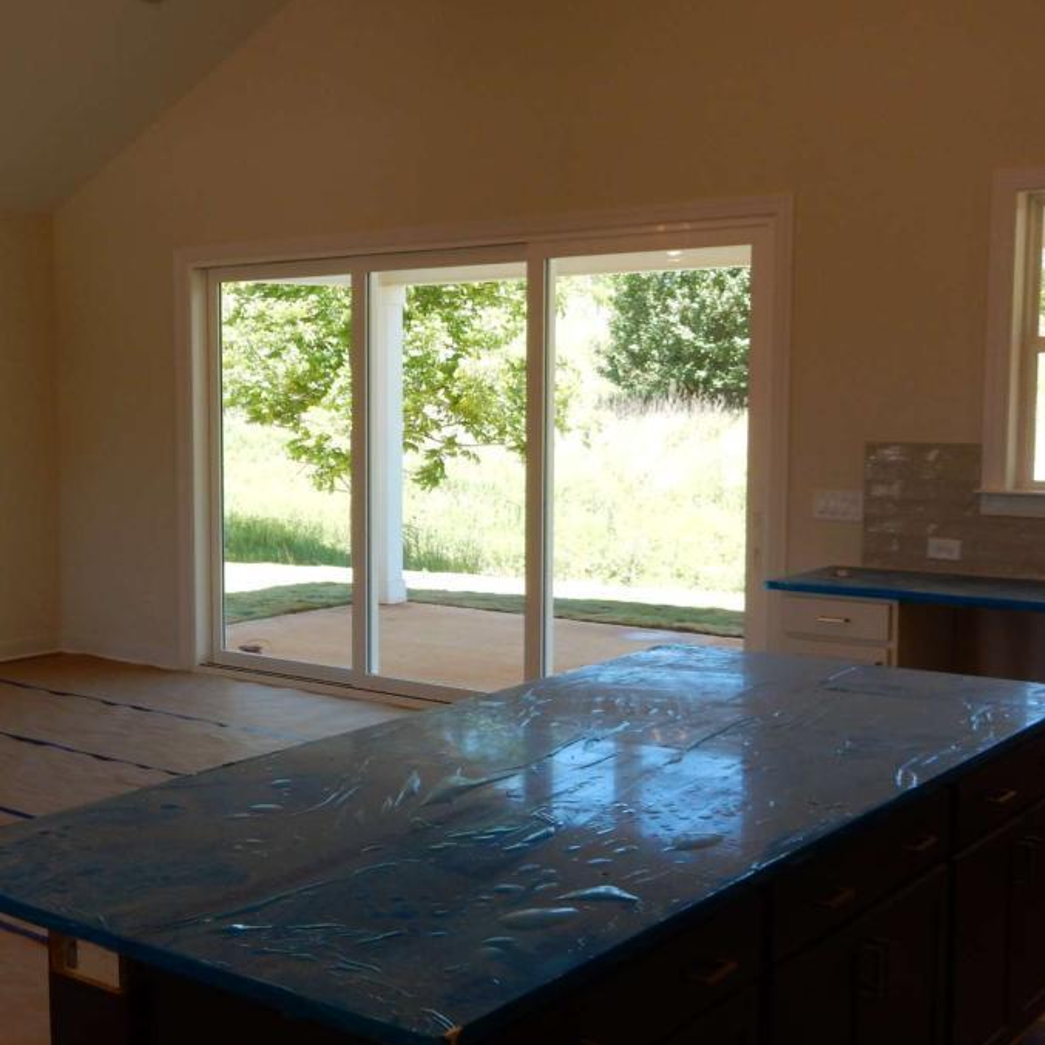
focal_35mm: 47
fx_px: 1605
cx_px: 210
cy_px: 520
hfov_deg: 34.9
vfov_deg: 36.1
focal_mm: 5.4
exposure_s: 1/100
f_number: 4
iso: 125
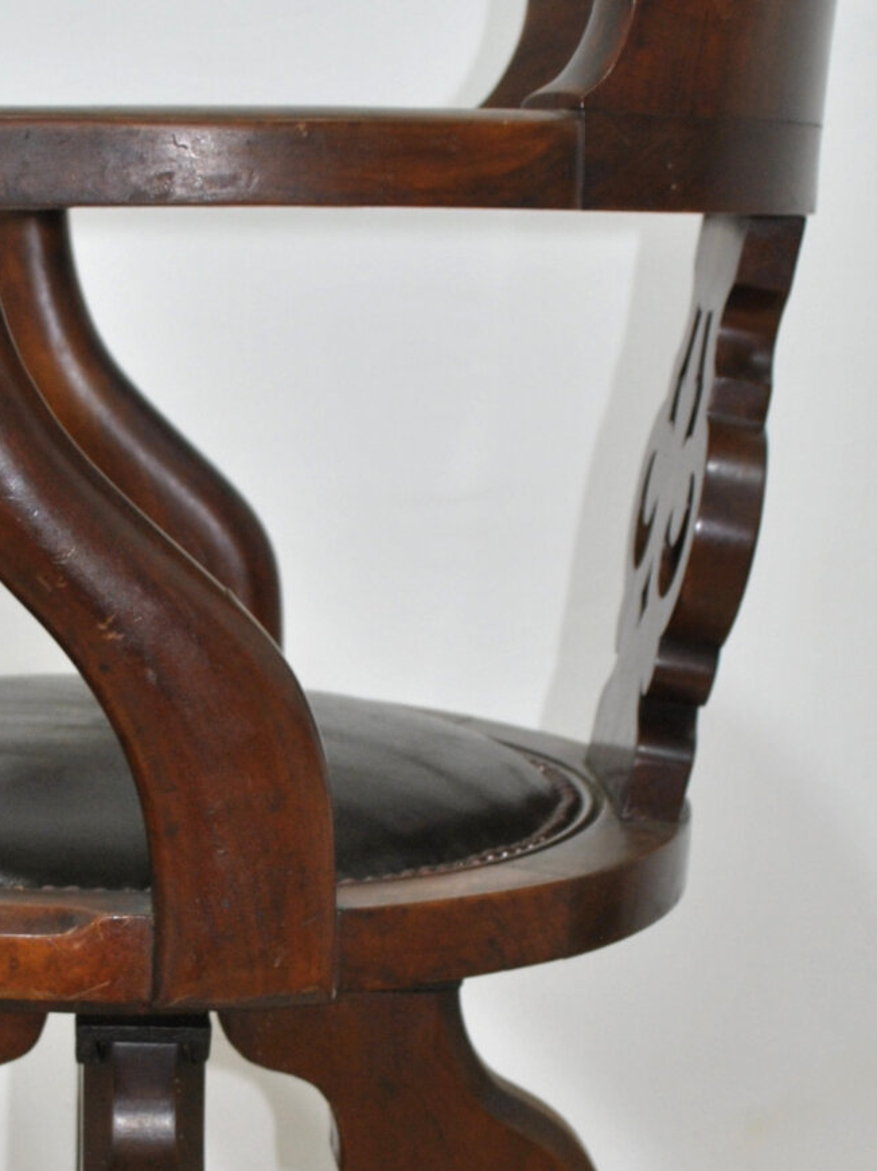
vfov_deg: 22.9
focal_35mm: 85
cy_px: 797
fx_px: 2873
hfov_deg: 17.2
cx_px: 188
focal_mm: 20
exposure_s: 1/20
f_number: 3.8
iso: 200
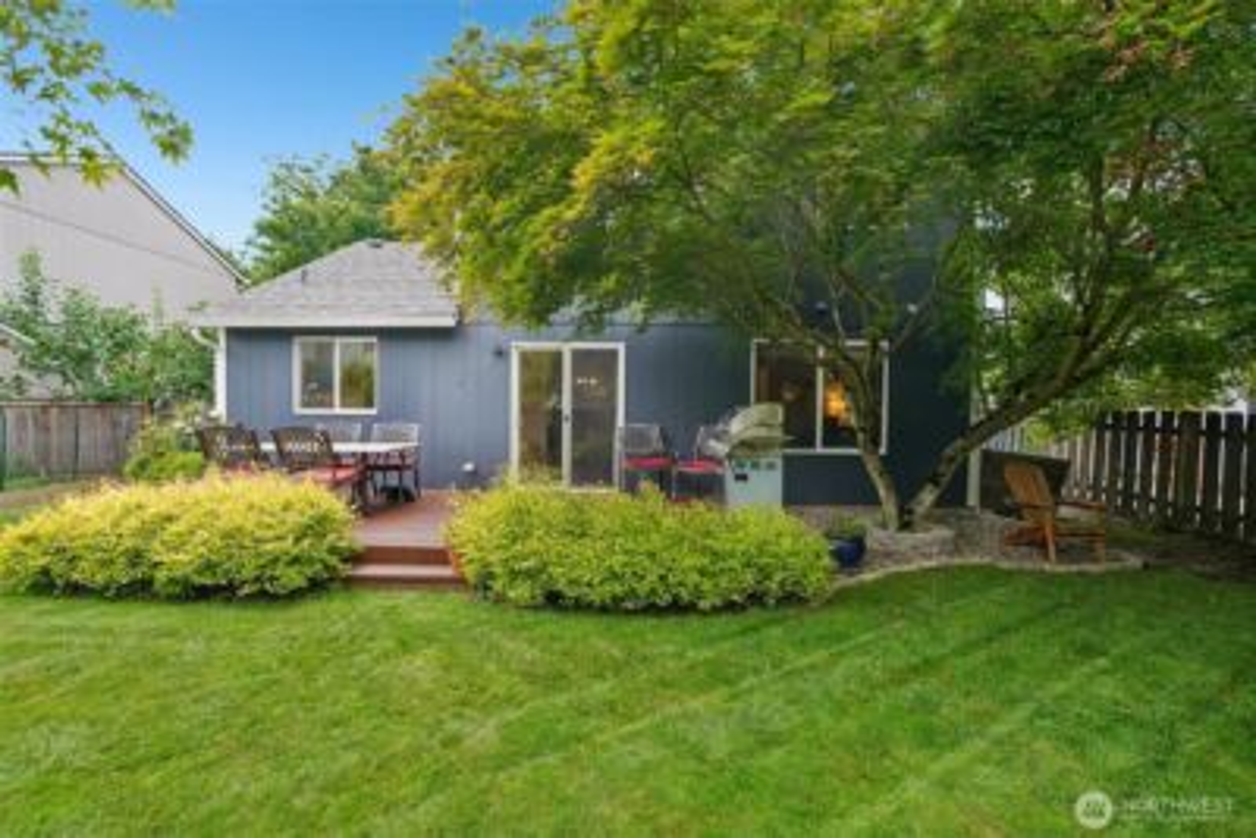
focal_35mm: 16
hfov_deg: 96.7
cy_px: 419
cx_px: 628
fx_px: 558
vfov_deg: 73.8
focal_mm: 16
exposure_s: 1/60
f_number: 8
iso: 400
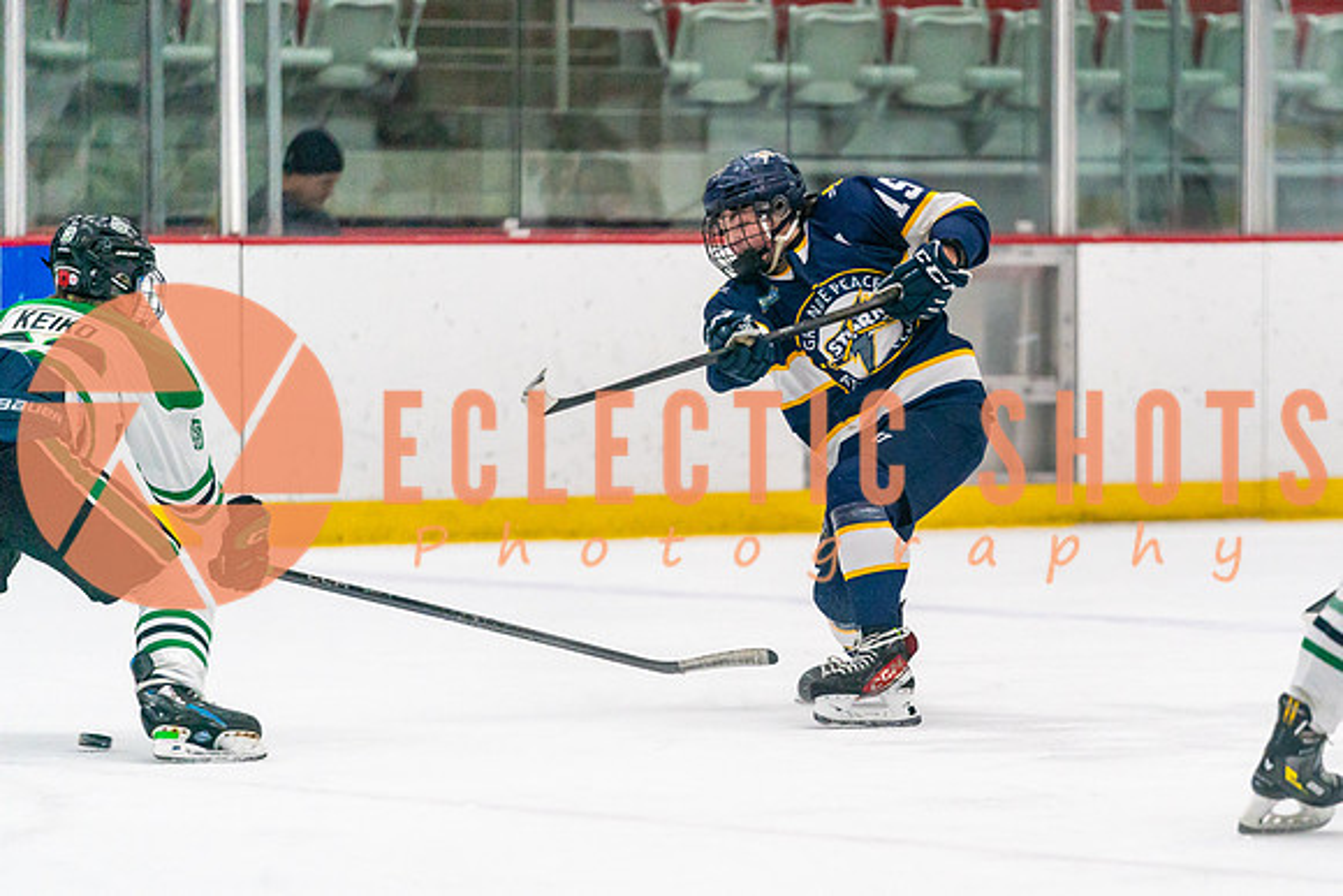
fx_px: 9697
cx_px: 861
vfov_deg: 5.3
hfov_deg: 7.9
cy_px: 514
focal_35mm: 260
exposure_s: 1/1600
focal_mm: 200
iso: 4000
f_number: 2.8
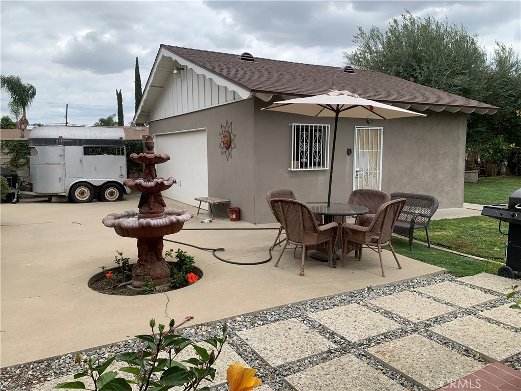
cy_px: 196
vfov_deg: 53.1
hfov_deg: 67.3
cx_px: 260
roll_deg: +0.6
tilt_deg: -5.4
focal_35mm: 26
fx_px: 391
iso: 25
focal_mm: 4.25
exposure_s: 1/1779
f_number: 1.8
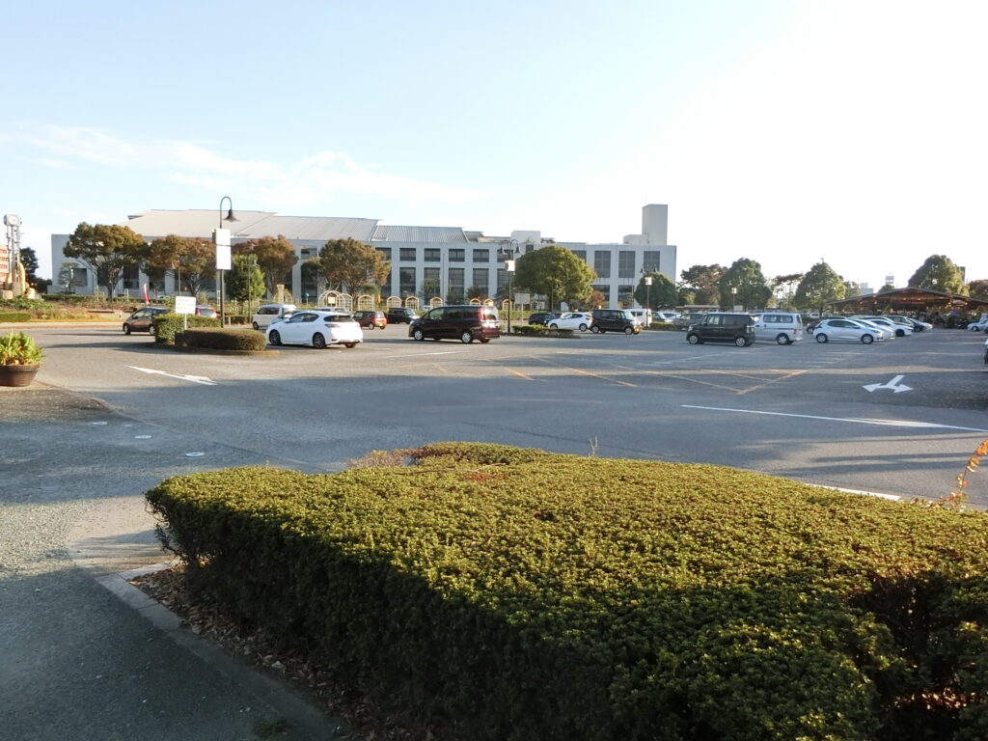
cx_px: 494
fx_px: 714
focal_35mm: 25
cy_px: 370
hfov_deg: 69.4
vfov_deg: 54.9
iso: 250
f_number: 3.5
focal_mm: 4.5
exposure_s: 1/1000
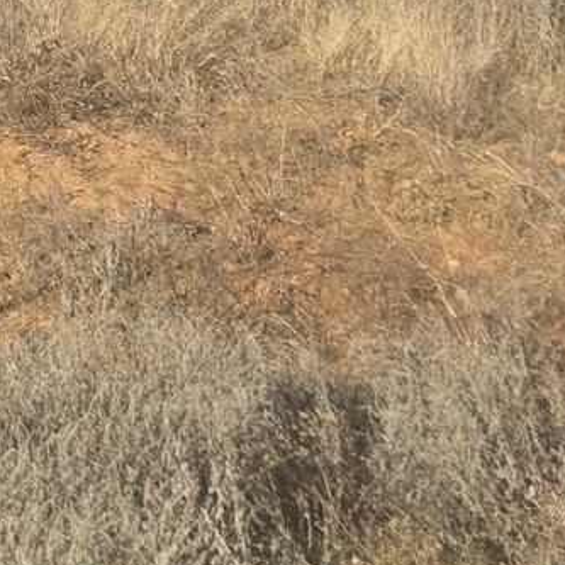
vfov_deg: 12.5
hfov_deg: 12.1
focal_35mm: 125
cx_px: -629
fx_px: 2308
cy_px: -524
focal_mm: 6.3
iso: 12
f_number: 1.7
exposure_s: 1/796
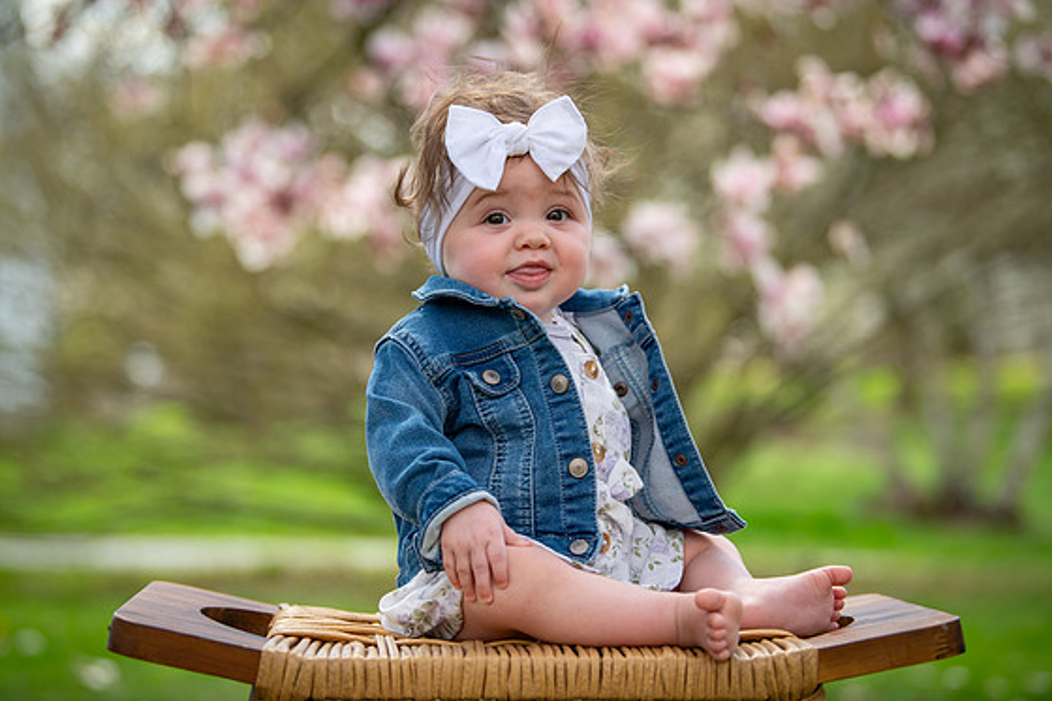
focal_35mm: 89
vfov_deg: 15.3
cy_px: 346
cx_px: 509
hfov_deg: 22.9
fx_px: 2600
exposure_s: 1/1250
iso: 320
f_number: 2.8
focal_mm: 86
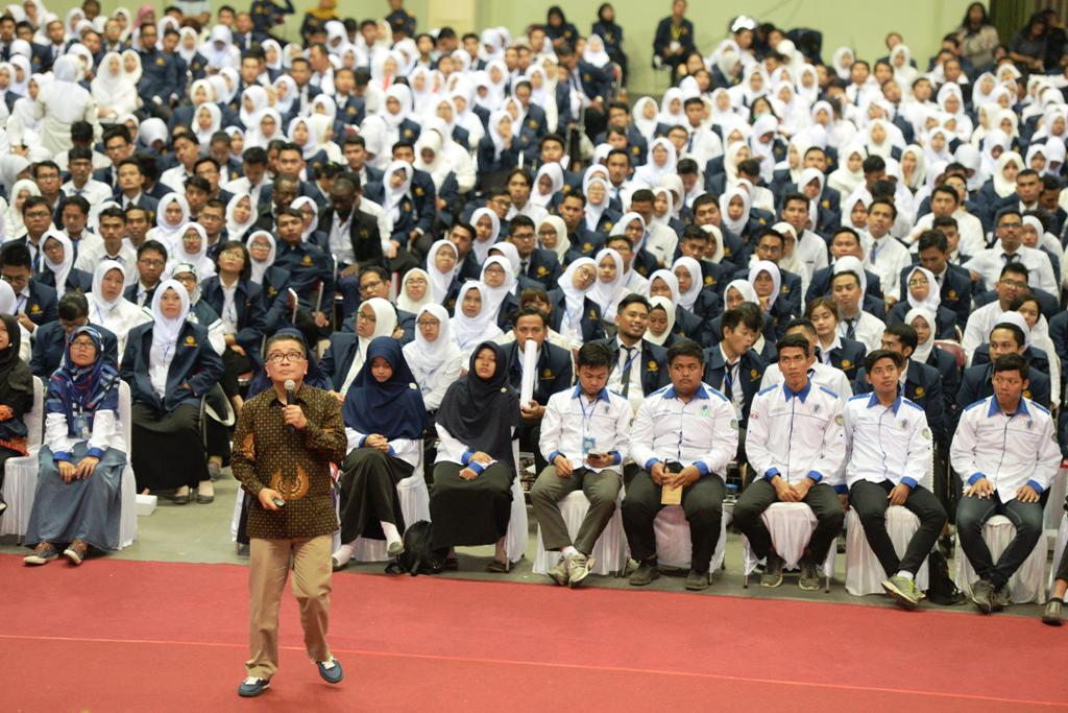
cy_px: 356
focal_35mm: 145
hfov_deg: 14.2
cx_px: 534
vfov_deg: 9.5
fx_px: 4302
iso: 4000
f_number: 3.2
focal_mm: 145
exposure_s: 1/125
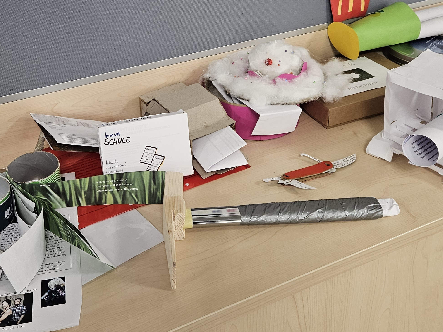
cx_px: 193
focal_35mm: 47
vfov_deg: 30.0
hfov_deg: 40.4
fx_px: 602
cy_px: 56
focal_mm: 5.4
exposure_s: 1/100
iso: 200
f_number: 1.8
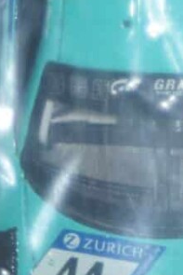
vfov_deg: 5.6
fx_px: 2787
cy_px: 76
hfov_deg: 3.8
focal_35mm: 366
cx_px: 177
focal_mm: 80
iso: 200
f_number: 5.6
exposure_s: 1/60
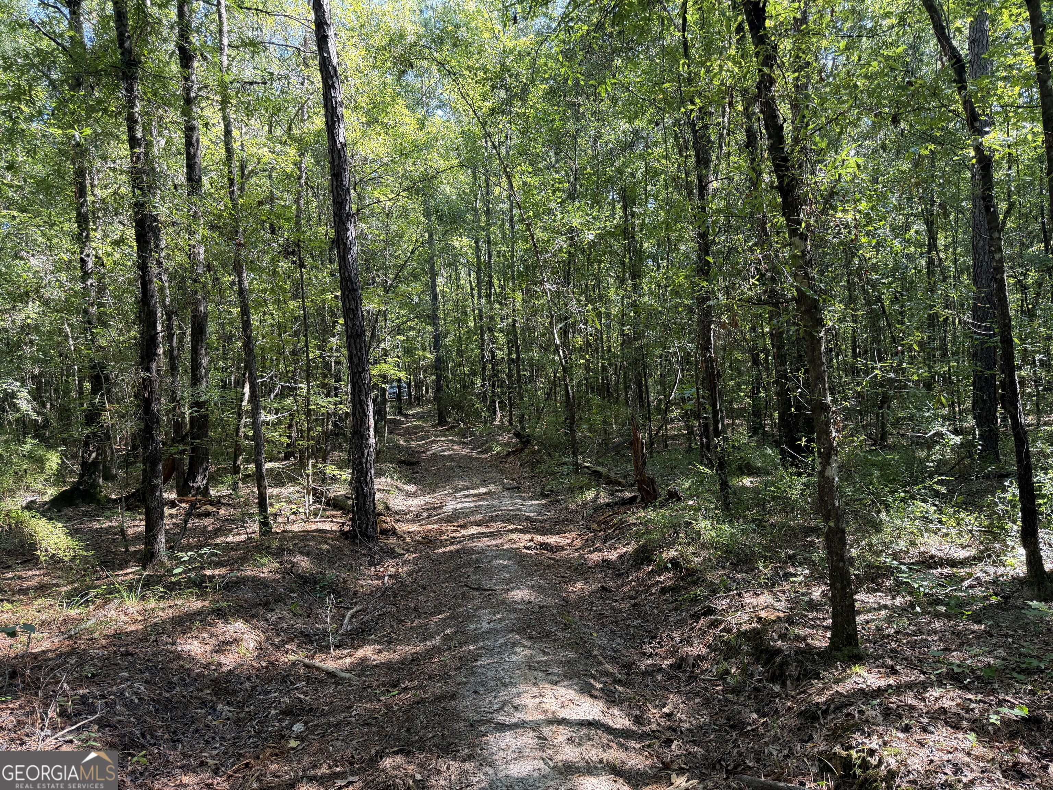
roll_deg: +1.3
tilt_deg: +0.0
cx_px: 526
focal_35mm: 24
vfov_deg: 56.8
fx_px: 730
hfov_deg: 71.6
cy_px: 395
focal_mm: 6.76
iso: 80
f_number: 1.78
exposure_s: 1/121
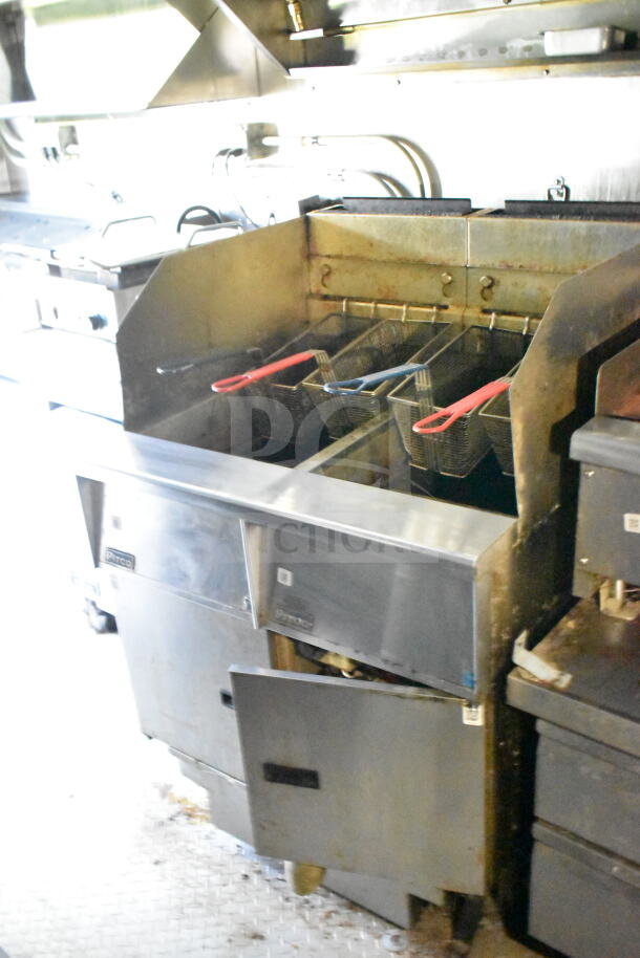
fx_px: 919
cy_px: 479
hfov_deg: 38.4
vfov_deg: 55.1
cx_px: 320
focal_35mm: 34
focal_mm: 23
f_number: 3.8
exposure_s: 1/30
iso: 25600
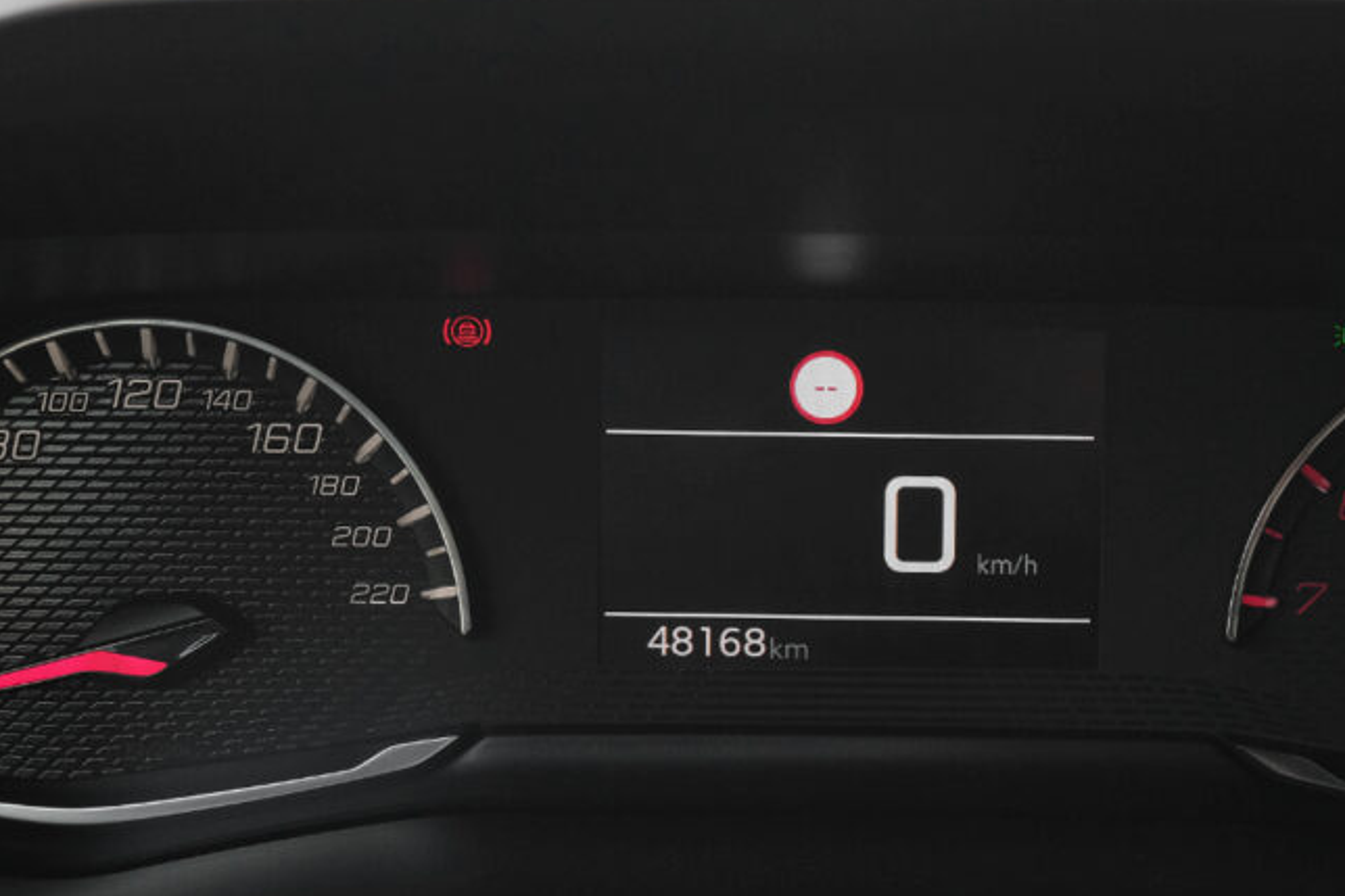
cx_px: 815
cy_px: 615
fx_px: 2614
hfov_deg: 28.8
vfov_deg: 19.4
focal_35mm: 70
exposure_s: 1/250
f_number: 9
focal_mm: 29.6
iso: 2000
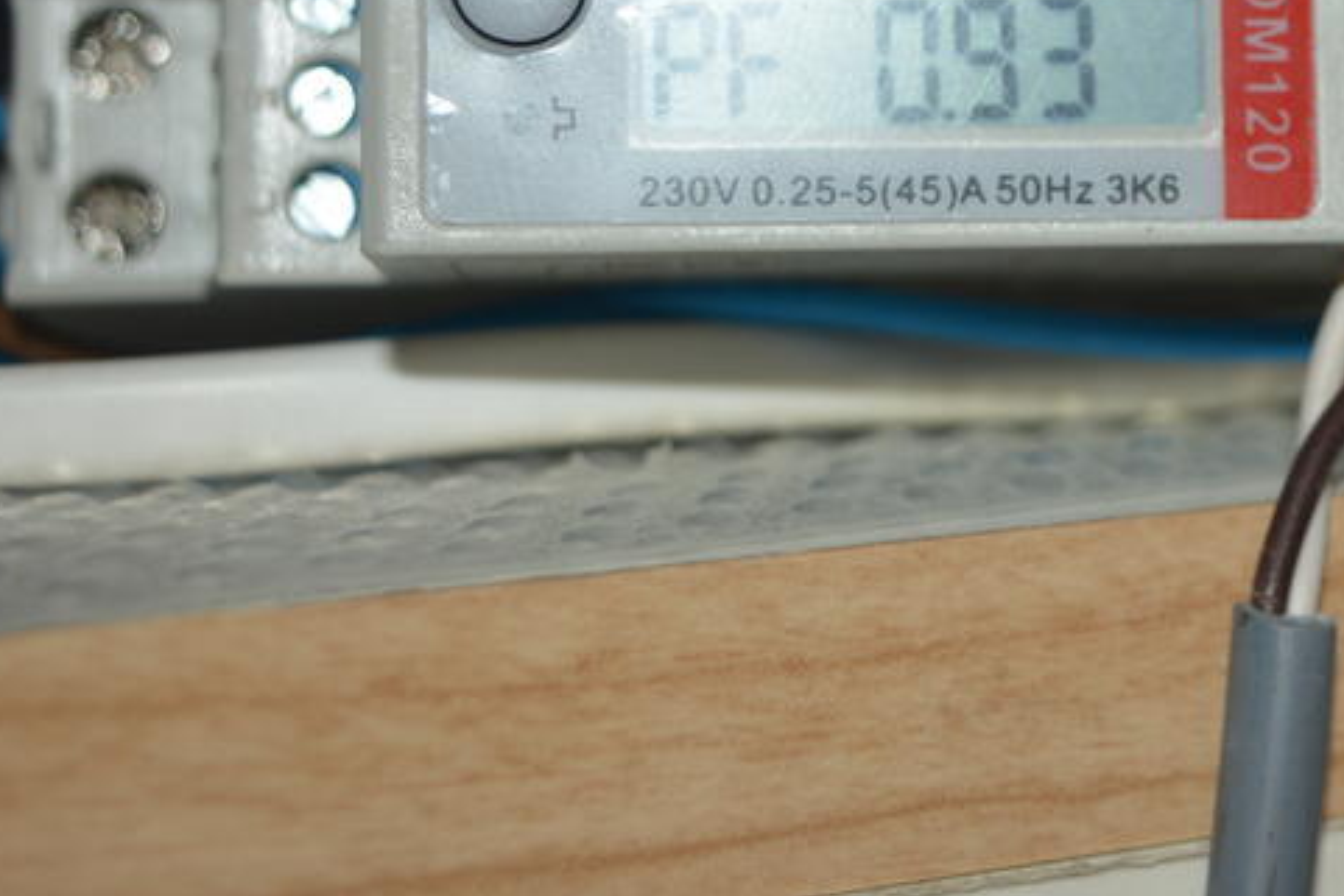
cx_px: 1243
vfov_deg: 12.8
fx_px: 3958
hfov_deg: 18.9
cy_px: 110
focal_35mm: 106
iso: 125
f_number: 4.5
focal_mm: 34
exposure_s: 1/60
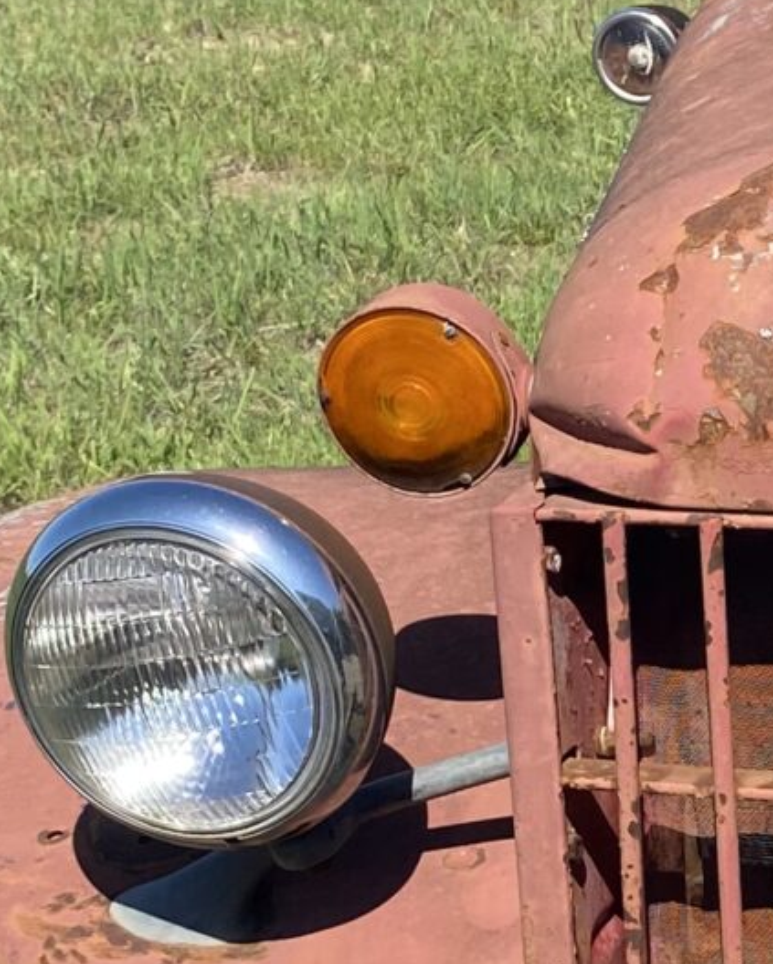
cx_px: 1265
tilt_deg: -20.0
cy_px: 708
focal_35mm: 123
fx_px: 3514
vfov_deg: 15.6
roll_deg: +1.1
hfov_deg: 11.8
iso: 32
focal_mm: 4.25
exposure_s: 1/2358
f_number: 1.8
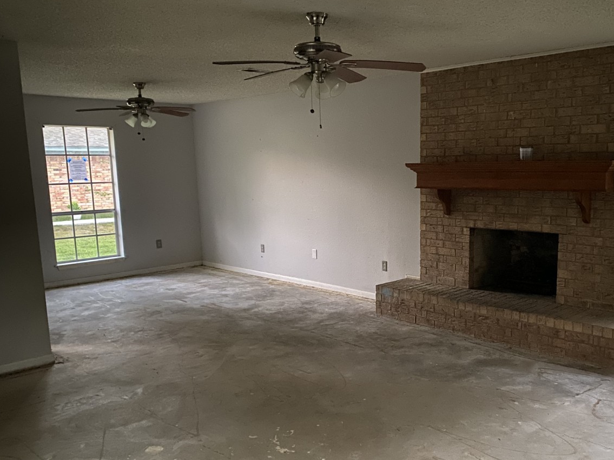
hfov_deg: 54.8
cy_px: 263
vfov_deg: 42.8
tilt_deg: -11.2
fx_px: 585
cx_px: 381
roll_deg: +1.5
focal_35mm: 33
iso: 1250
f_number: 1.8
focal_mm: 4.25
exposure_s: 1/15
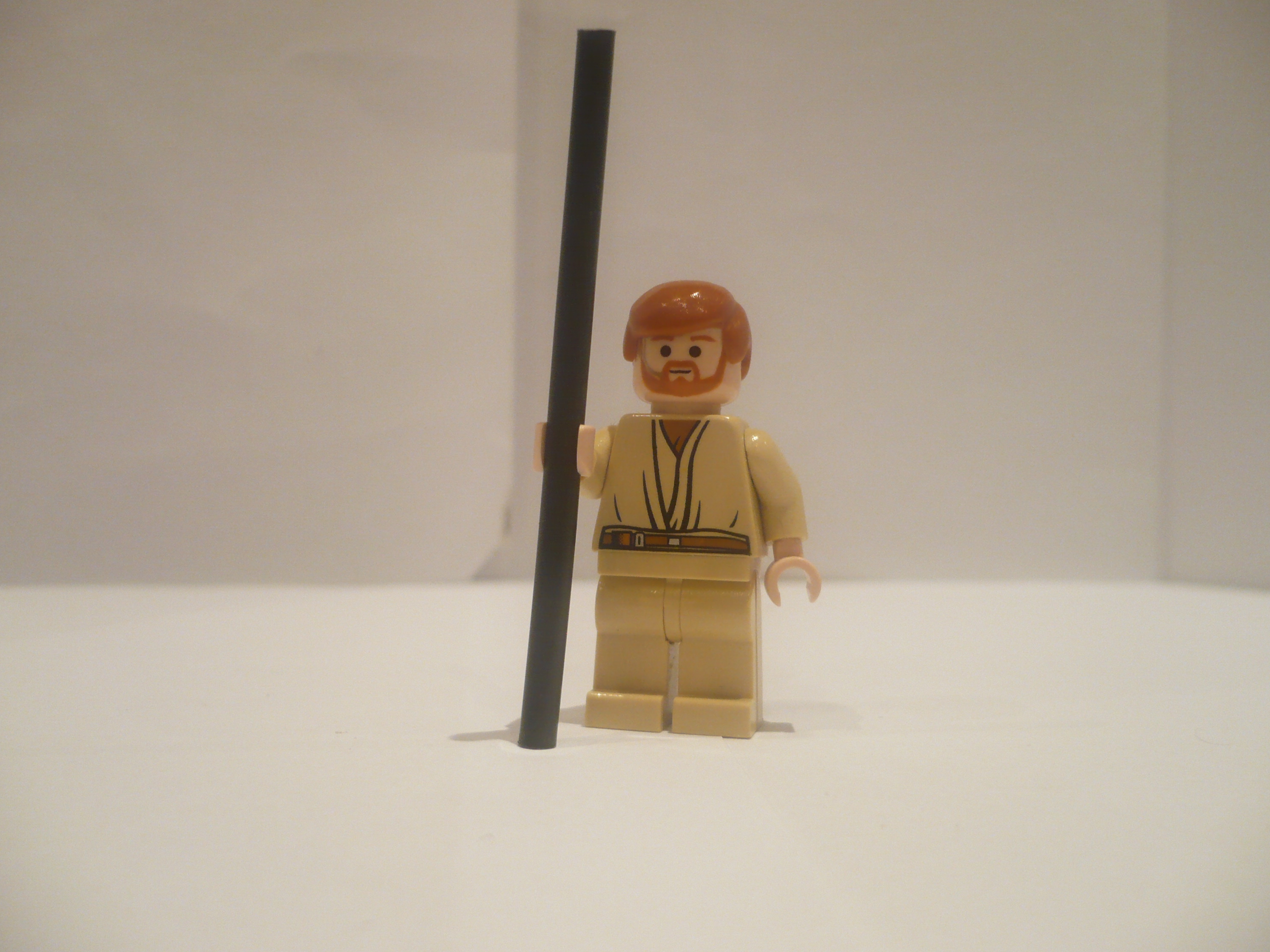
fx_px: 1321
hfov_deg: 51.4
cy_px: 476
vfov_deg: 39.7
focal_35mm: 36
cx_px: 642
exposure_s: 1/15
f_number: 2.8
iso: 200
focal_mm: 5.8
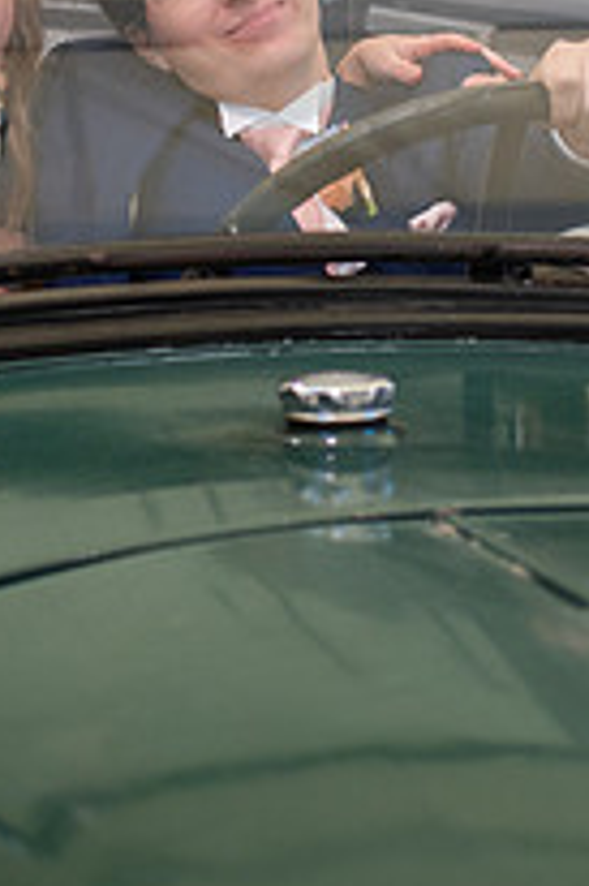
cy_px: 95
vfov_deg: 17.4
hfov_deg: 11.8
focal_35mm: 116
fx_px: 2851
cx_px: 196
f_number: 3.2
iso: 800
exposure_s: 1/250
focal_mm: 35
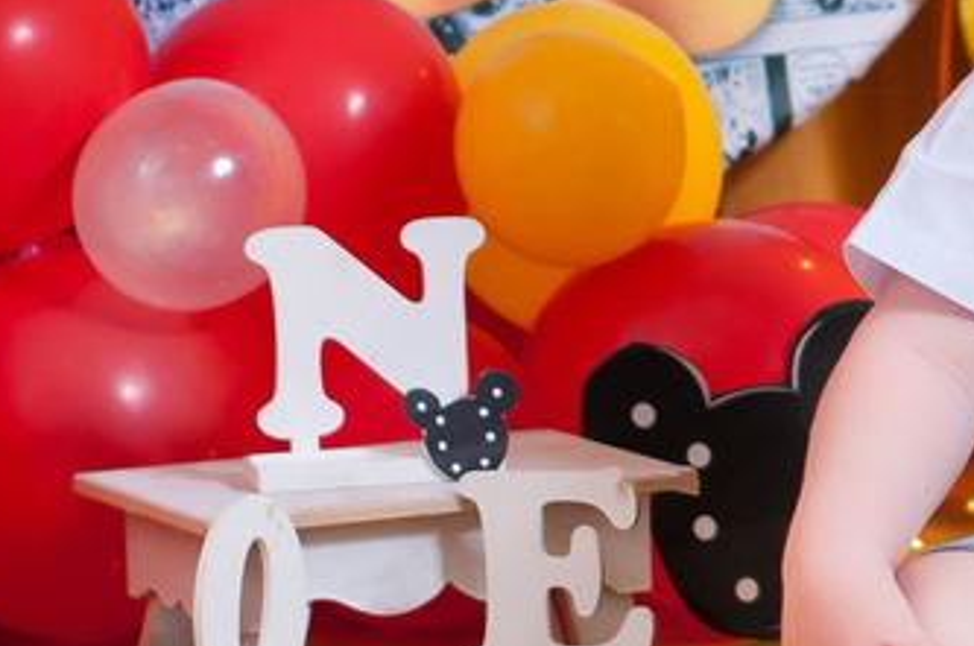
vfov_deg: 5.1
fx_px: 7294
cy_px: 34
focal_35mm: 270
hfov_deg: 7.6
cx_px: 1249
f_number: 2.8
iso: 100
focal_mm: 50
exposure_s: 1/200
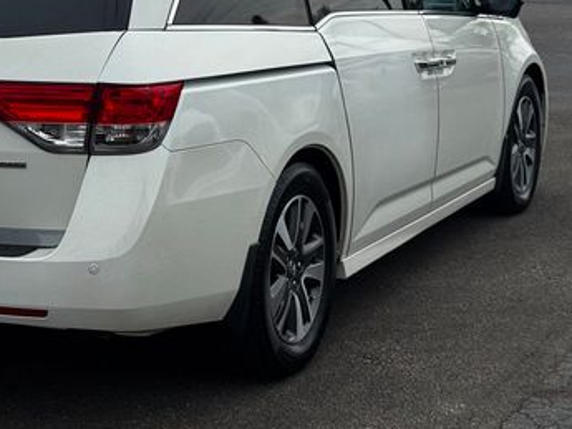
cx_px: 124
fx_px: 1471
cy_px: 36
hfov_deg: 21.8
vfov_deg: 16.4
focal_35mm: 89
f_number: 1.78
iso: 64
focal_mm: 6.76
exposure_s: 1/4975
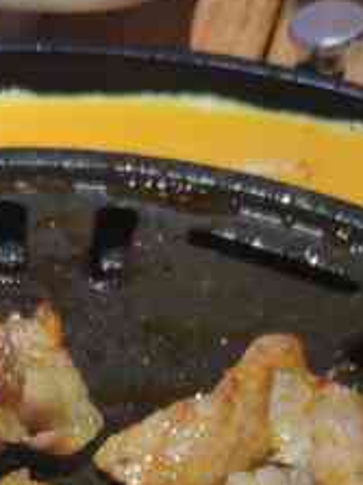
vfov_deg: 19.1
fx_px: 1232
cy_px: 756
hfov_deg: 16.6
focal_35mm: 88
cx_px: 67
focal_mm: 4.22
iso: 252
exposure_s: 1/100
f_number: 1.8
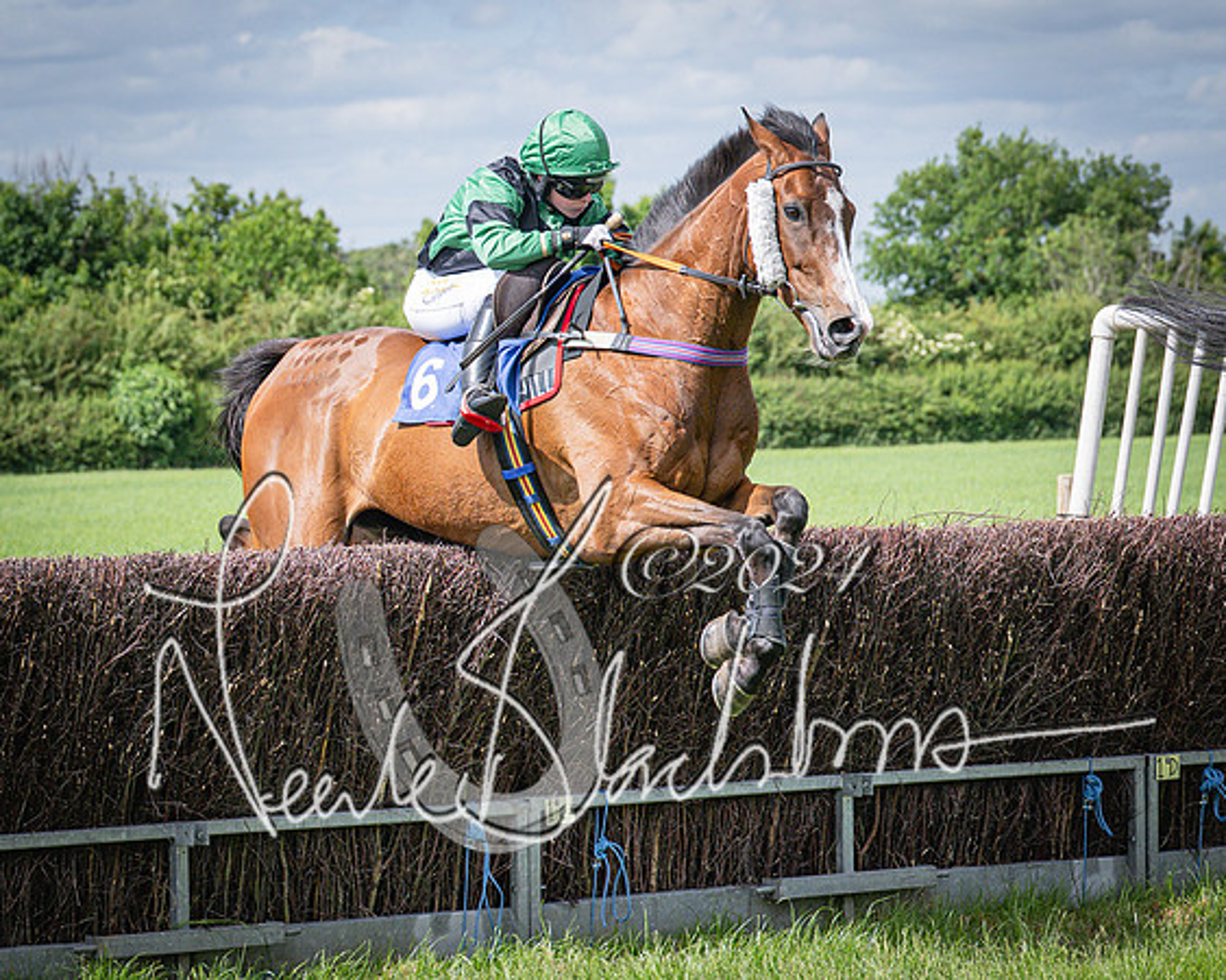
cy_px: 480
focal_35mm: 164
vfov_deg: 9.4
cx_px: 218
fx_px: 5932
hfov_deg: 11.7
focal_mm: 70
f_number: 4
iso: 400
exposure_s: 1/3200
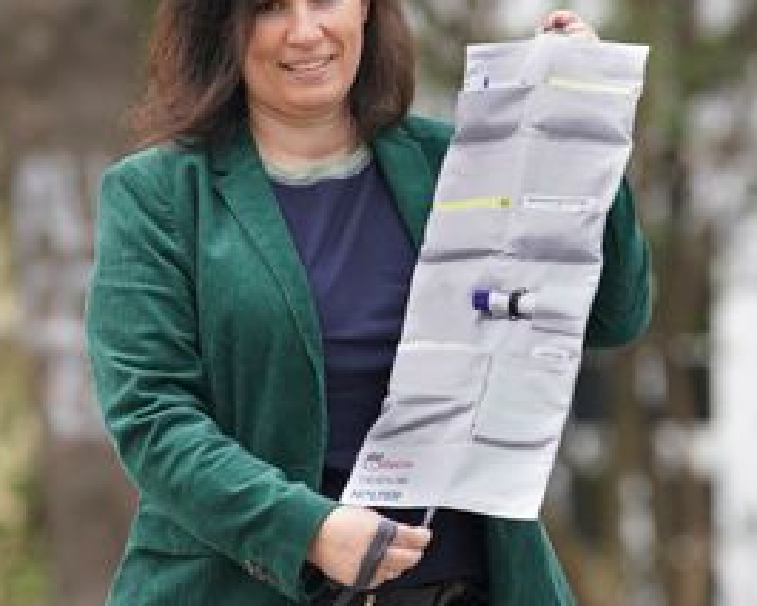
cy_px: 249
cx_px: 330
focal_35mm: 361
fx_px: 8091
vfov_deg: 4.3
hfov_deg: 5.4
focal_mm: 200
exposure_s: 1/400
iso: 400
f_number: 4
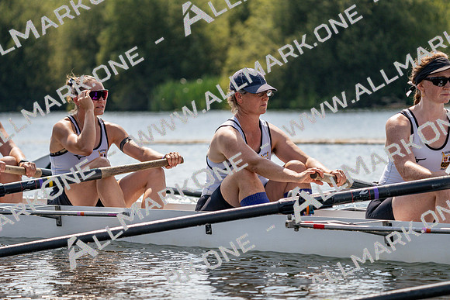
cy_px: 150
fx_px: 2500
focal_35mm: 200
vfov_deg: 6.9
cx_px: 225
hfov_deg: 10.3
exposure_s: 1/1600
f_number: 5.6
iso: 200
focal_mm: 200
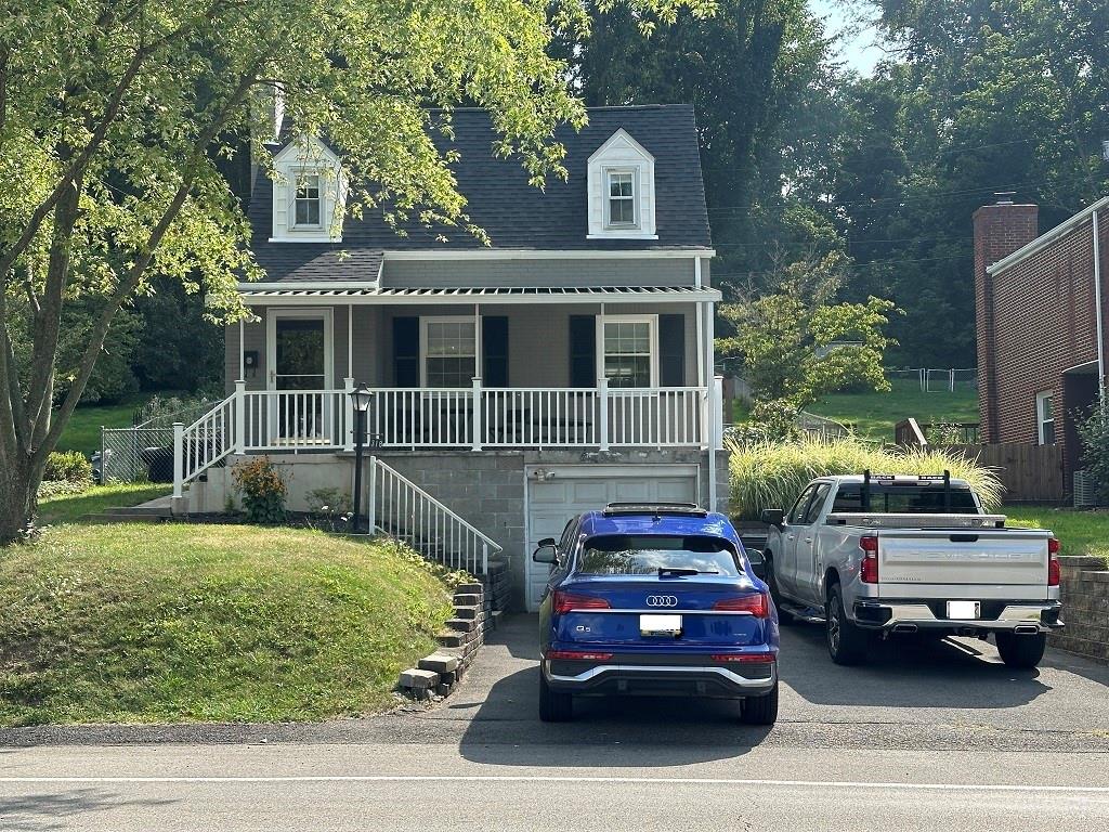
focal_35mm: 48
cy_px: 416
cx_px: 554
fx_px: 1538
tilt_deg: +3.8
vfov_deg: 30.3
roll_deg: +0.8
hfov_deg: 39.7
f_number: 1.78
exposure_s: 1/1639
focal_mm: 6.86
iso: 64
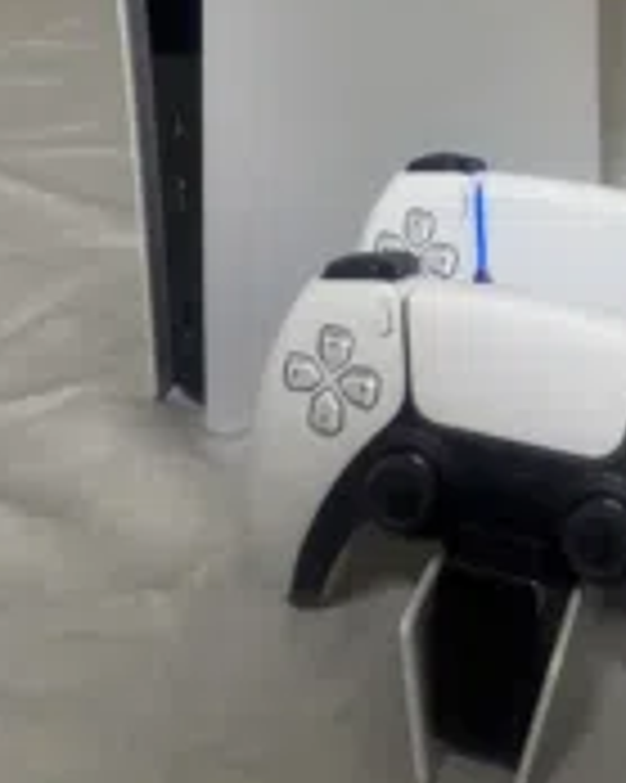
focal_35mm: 54
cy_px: -22
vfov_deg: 31.8
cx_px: 450
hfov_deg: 27.8
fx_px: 1252
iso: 640
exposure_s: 1/60
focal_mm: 6.76
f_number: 1.78
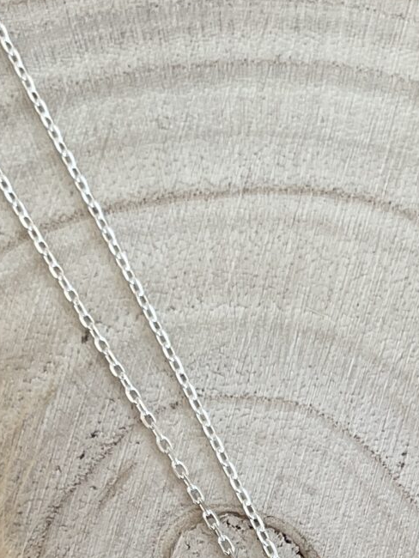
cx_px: 267
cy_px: 567
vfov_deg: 18.1
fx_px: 1710
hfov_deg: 14.0
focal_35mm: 106
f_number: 1.6
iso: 125
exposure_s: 1/121
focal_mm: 5.1
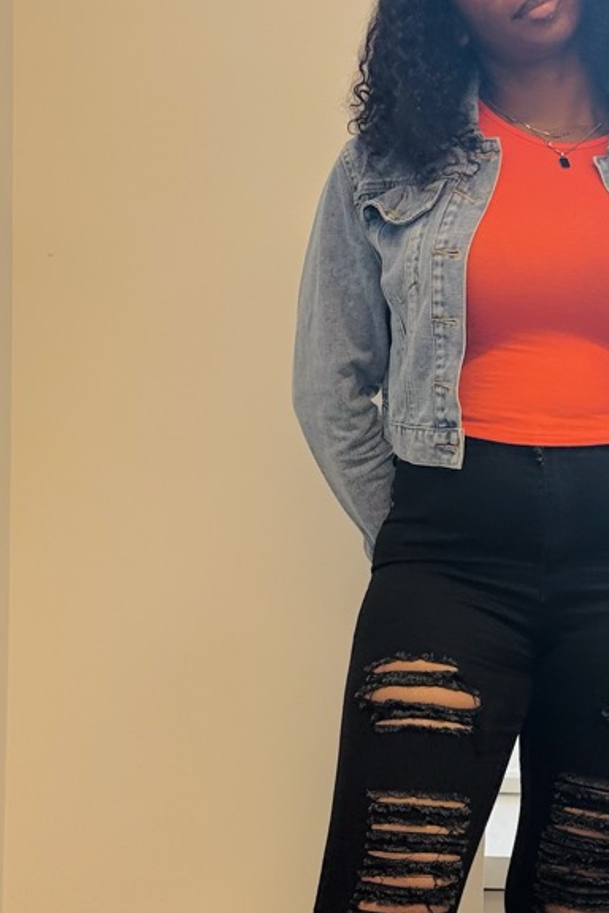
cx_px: 453
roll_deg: -2.2
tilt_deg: -5.1
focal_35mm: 65
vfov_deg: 31.0
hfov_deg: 20.8
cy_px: 464
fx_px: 1649
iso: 64
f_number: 1.78
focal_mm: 6.86
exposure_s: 1/157
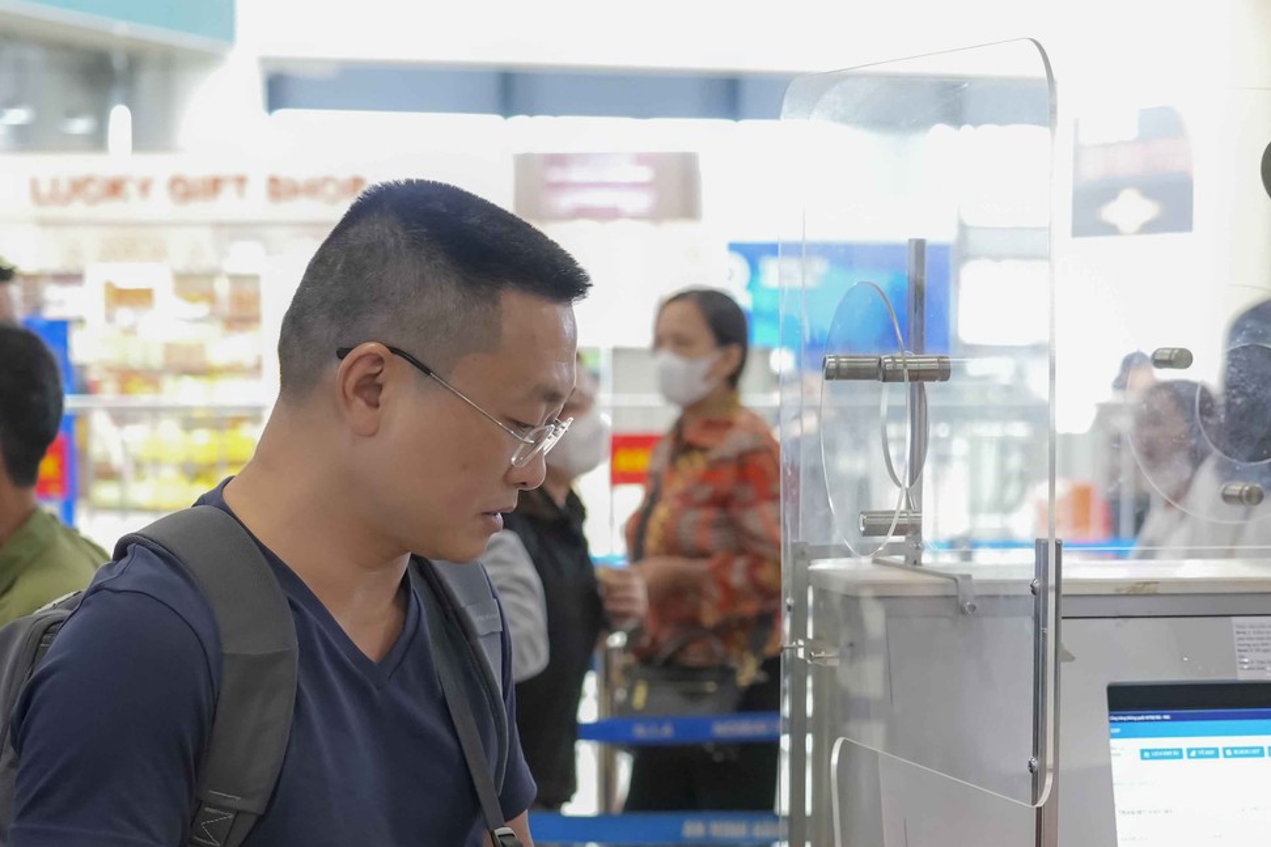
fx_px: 3636
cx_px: 775
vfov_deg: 13.2
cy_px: 676
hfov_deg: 19.8
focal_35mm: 103
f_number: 4
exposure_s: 1/125
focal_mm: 50
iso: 3200
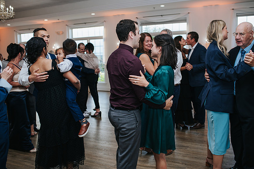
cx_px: 127
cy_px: 84
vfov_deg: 37.8
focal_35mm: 35
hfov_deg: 54.5
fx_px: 247
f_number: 3.2
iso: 800
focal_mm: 35
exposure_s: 1/200
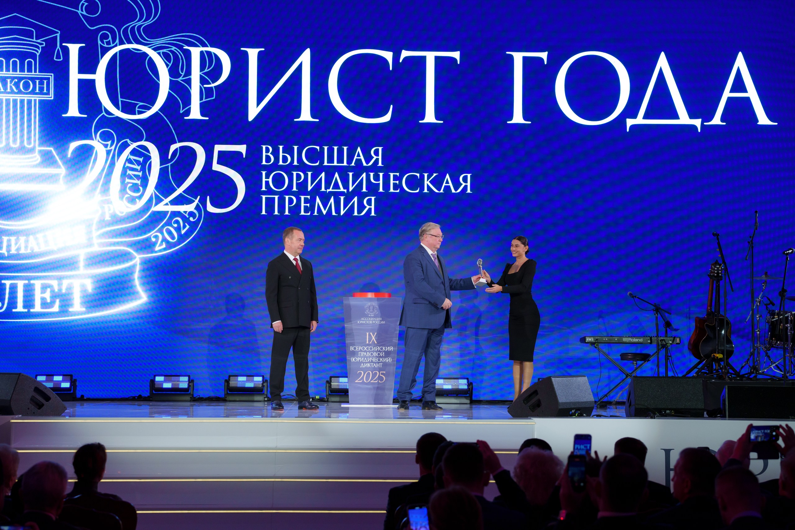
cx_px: 398
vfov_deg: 17.5
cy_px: 265
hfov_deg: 25.9
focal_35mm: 78
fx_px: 1727
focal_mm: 78.2
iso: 1600
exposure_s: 1/125
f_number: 4.5
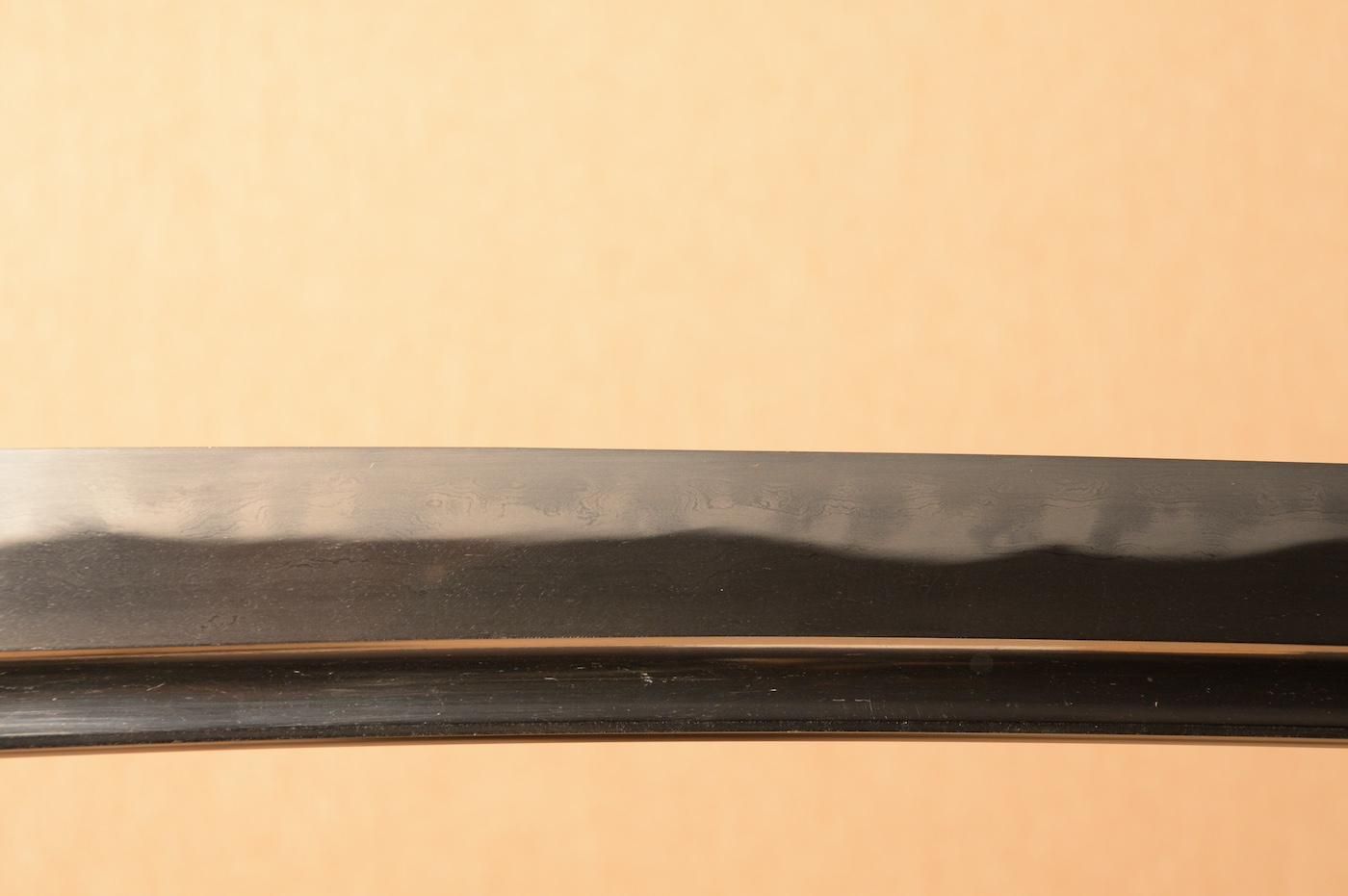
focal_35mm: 99
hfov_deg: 20.6
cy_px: 448
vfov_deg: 13.8
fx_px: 3704
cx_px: 674
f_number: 11
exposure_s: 1/2
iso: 400
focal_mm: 66
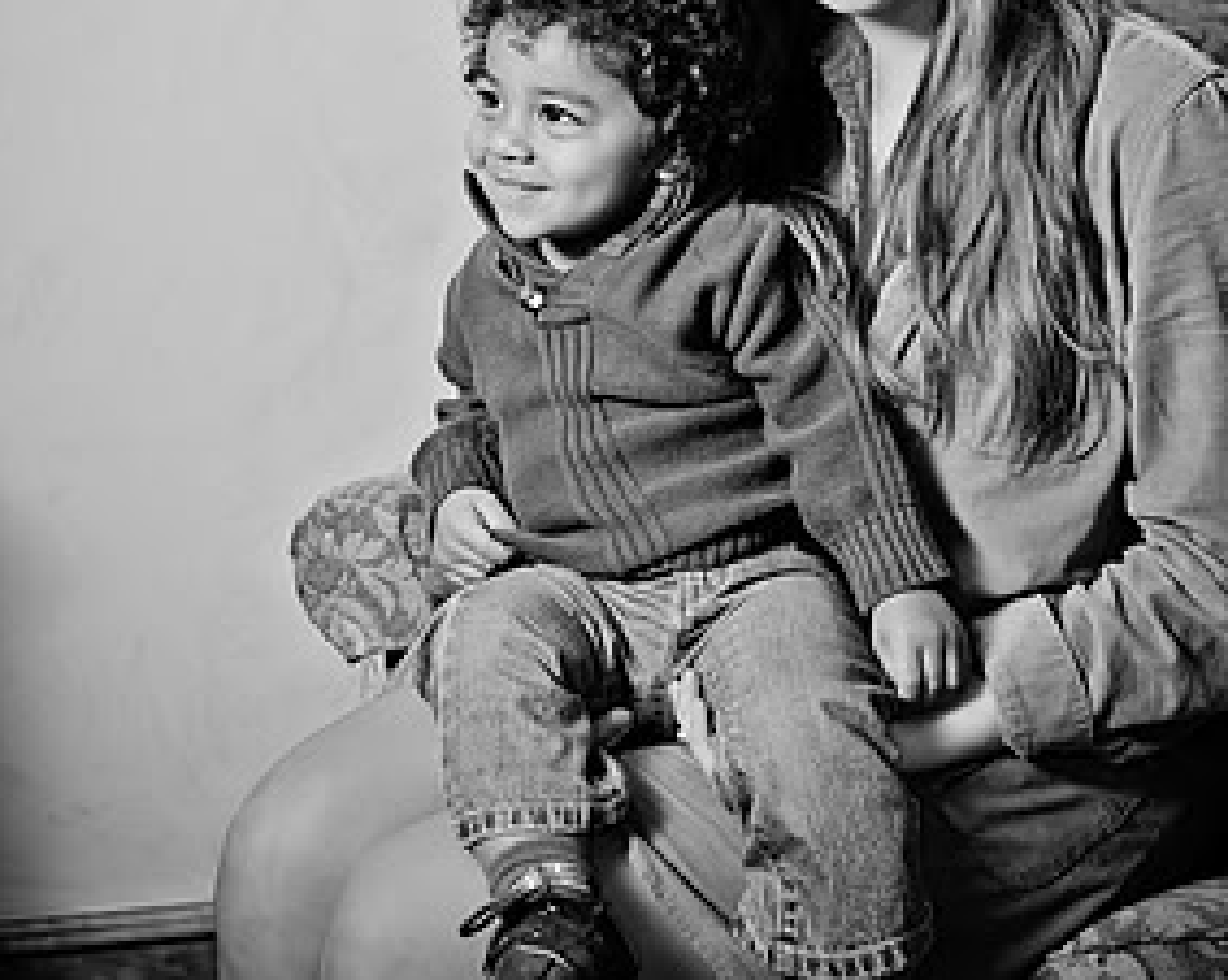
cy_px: 212
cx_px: 627
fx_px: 2760
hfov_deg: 25.1
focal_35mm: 76
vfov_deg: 20.0
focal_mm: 34
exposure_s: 1/60
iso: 200
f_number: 2.8
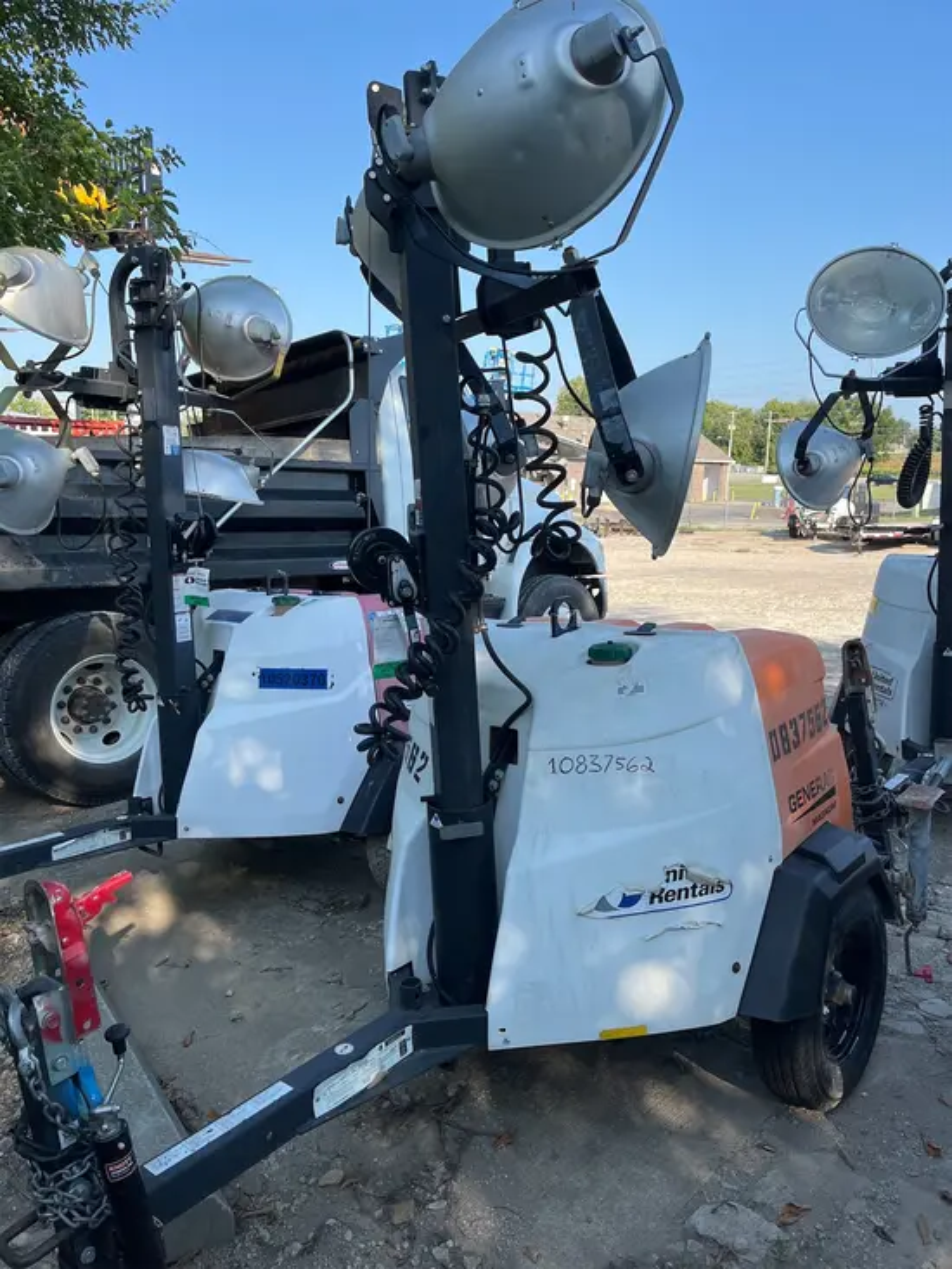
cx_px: 476
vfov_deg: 67.3
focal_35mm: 26
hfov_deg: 53.1
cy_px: 634
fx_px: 953
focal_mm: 5.1
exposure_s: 1/1458
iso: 50
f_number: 1.6
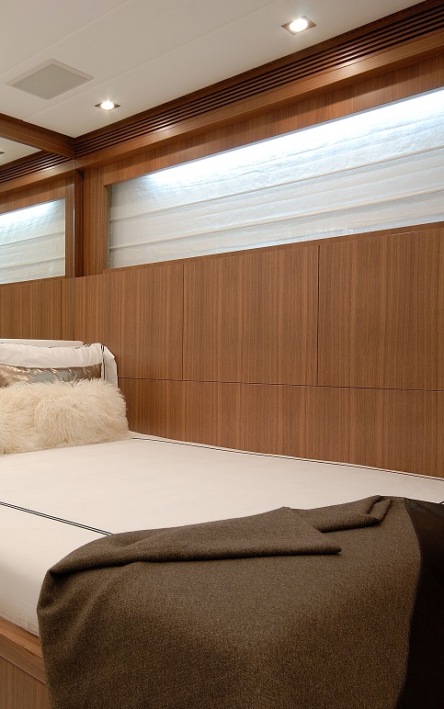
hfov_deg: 39.9
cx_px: 120
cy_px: 354
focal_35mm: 31
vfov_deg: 61.6
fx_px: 596
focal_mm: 13
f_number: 9
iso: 100
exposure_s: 1/2.5
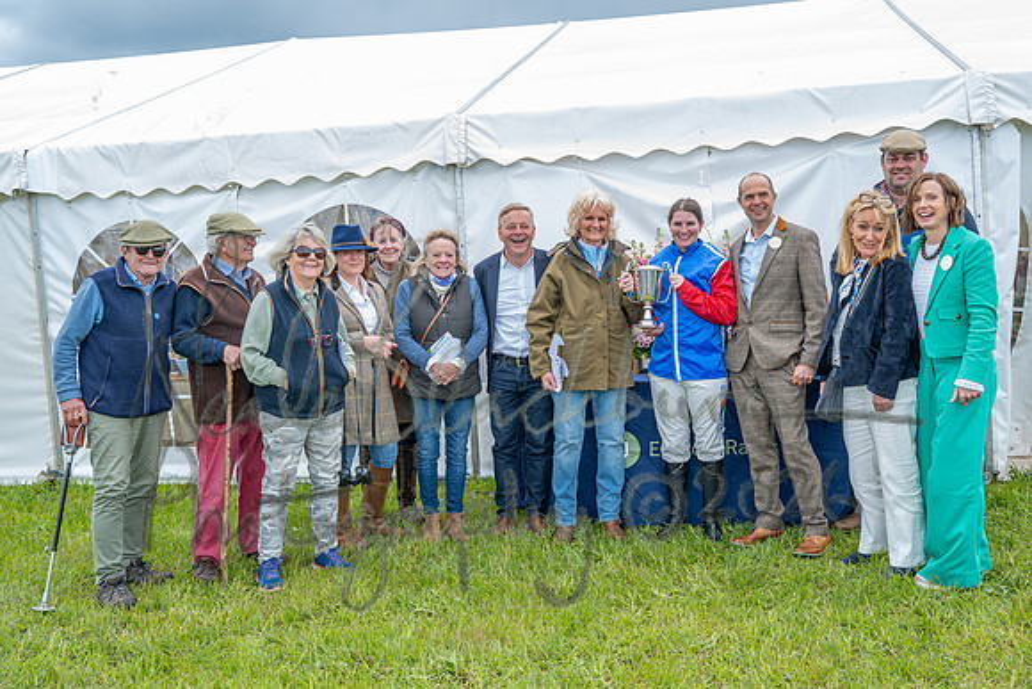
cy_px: 326
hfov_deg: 52.0
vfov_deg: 36.0
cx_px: 544
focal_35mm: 37
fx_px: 1058
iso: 200
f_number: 5
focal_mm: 35
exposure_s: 1/200
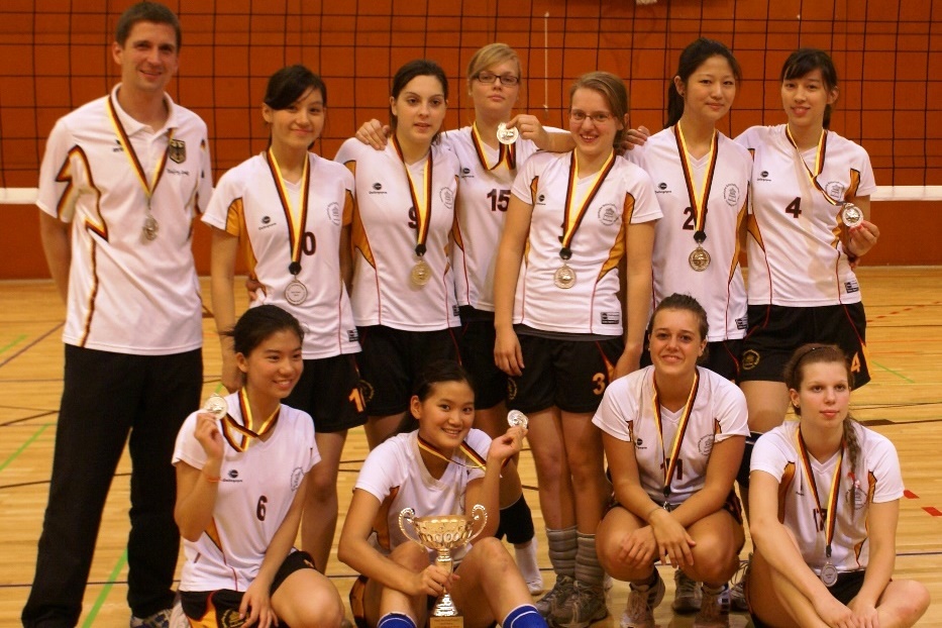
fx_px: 1177
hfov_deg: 43.6
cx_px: 471
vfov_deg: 29.9
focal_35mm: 45
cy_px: 314
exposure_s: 1/25
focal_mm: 30
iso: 400
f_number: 5
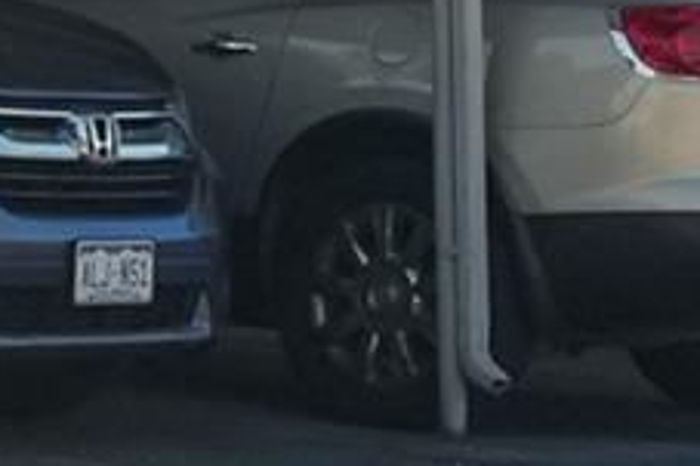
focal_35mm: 247
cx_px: -259
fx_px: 4799
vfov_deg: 5.6
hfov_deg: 8.2
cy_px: 123
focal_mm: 35
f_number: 5.6
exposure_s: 1/640
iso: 4000
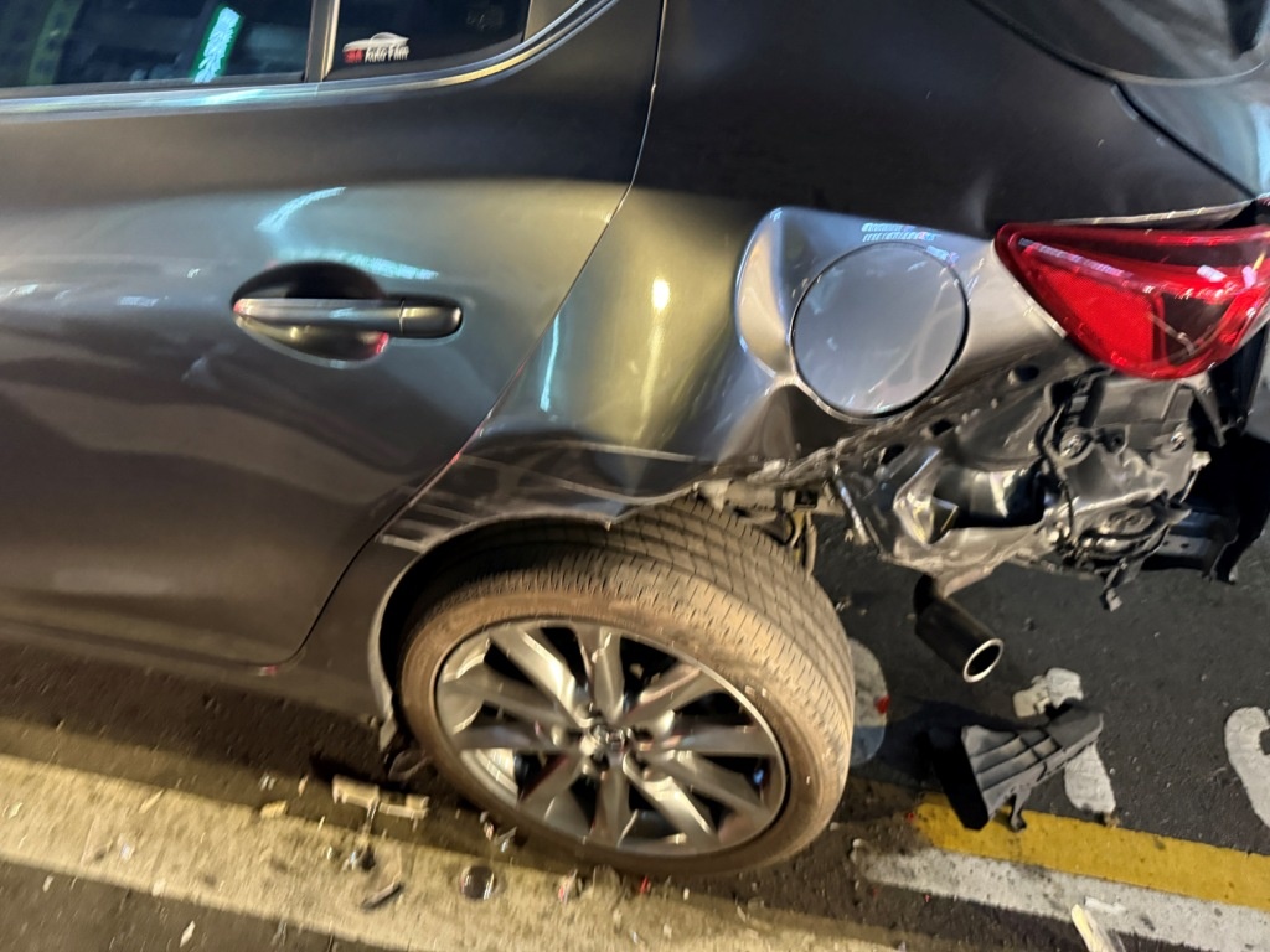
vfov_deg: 56.8
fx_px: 881
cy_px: 476
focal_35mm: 24
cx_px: 635
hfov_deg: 71.6
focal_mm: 6.76
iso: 1000
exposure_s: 1/30
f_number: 1.78
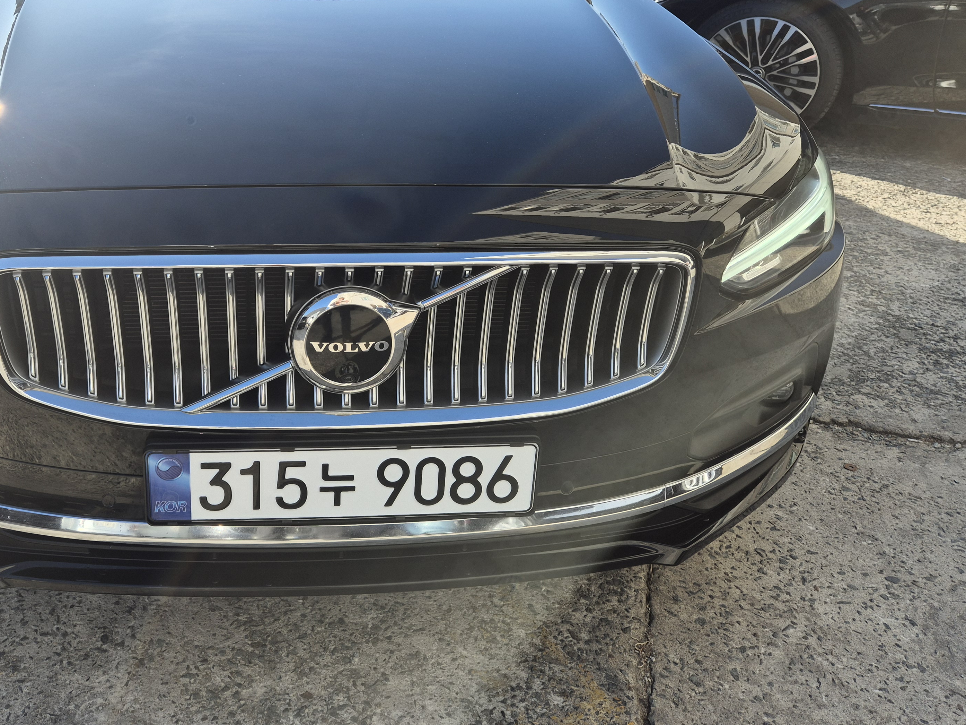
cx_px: 353
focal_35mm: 33
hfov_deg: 54.6
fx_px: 921
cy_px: 245
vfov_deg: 42.4
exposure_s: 1/786
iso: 25
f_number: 1.8
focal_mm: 5.4
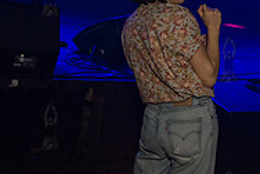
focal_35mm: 74
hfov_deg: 26.5
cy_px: 59
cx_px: 228
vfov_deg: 18.4
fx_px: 535
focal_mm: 24
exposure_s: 1/320
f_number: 2.8
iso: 3200
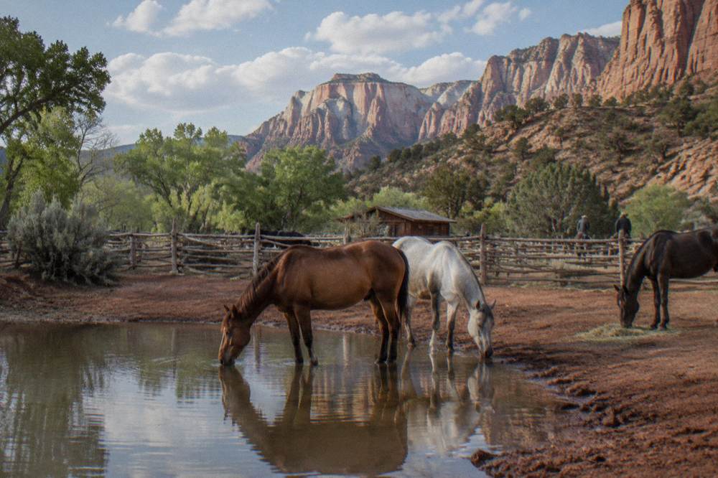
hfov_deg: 54.5
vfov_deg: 37.8
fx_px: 698
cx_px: 359
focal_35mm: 35
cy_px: 239
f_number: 6.3
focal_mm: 35
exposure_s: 1/400
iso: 200
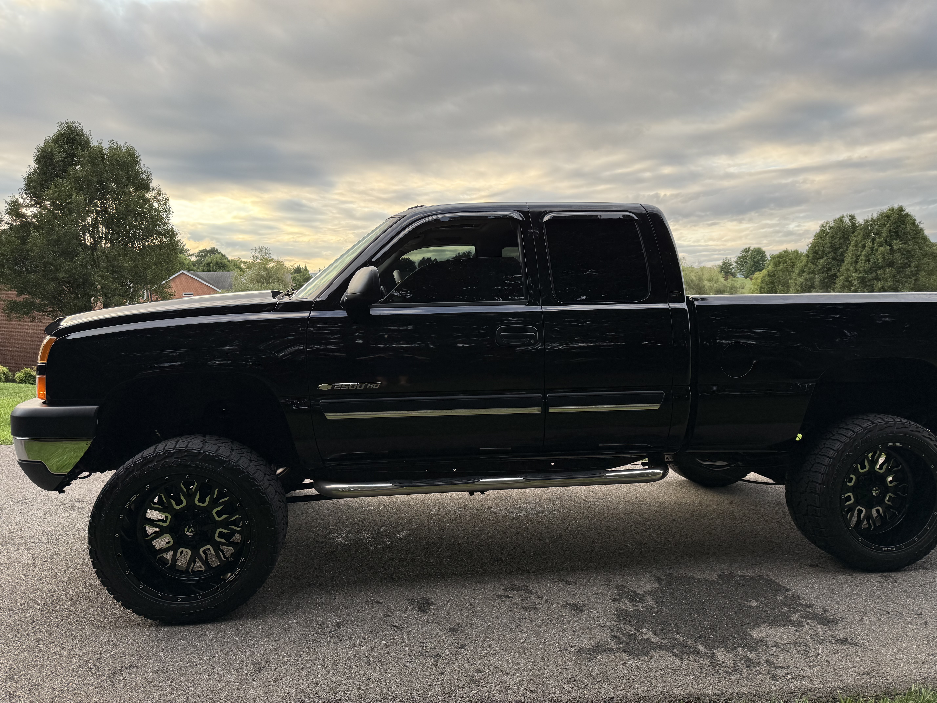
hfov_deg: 71.6
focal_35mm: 24
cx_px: 468
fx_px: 650
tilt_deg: -4.7
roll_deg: +2.0
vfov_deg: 56.8
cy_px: 352
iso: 80
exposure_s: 1/649
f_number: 1.78
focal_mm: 6.76
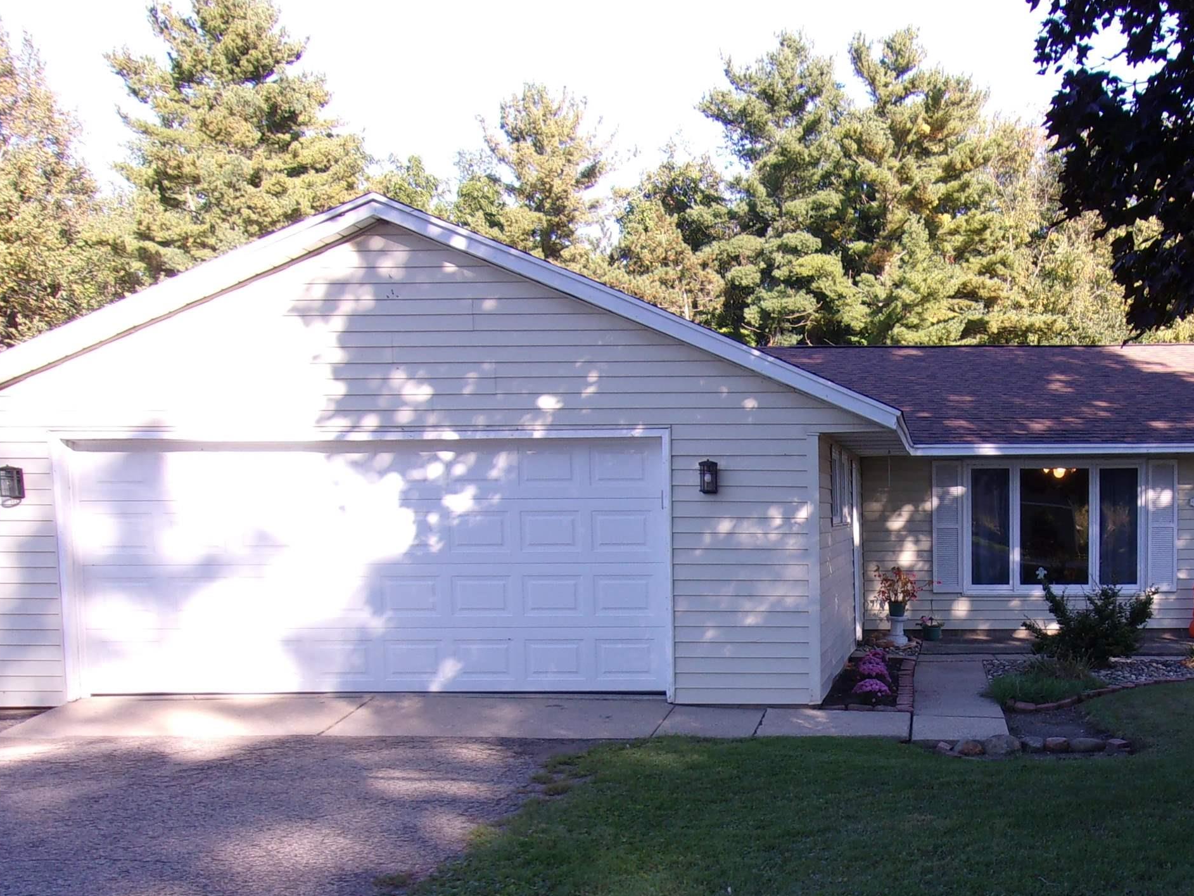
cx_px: 943
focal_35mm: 44
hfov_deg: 41.2
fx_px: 1518
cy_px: 668
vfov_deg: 32.3
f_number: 3
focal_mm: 4.9
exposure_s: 1/200
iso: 80
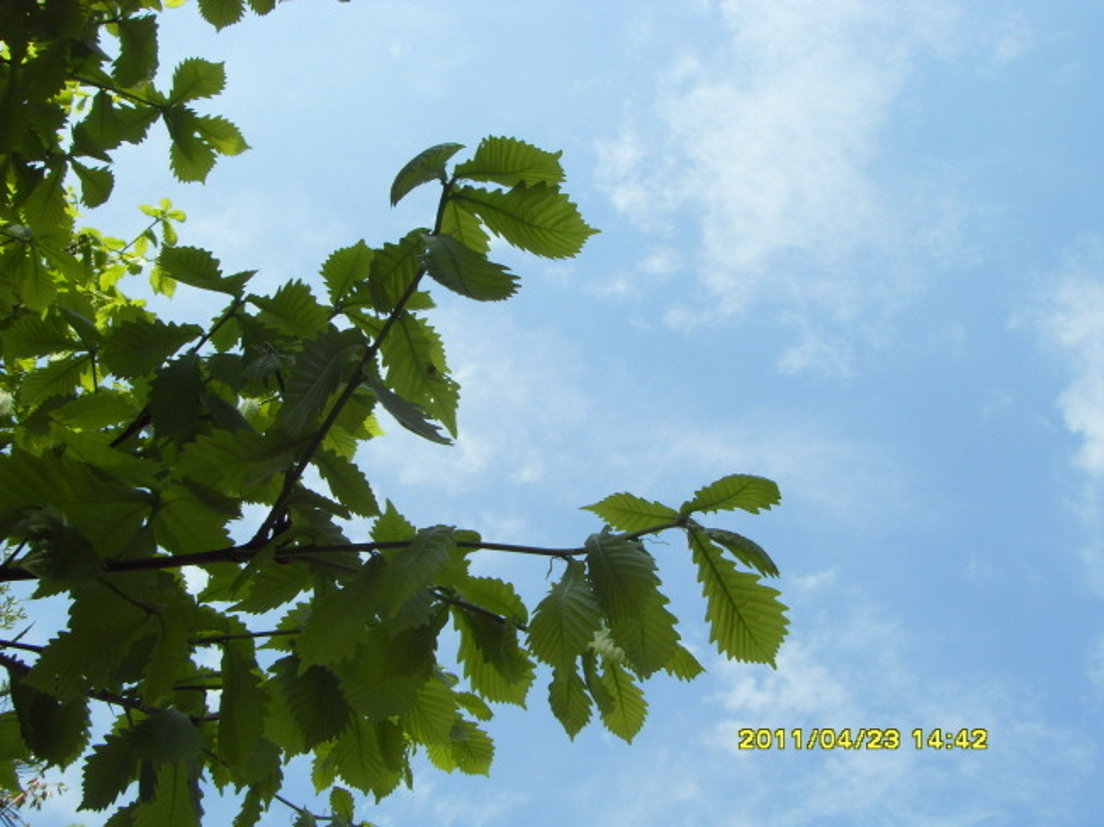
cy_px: 414
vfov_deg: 36.8
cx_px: 552
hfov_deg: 47.9
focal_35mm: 39
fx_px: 1243
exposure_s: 1/350
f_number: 6.2
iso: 80
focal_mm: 6.6
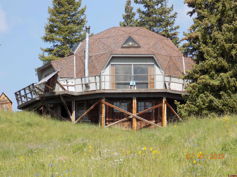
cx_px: 118
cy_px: 88
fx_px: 1486
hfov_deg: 9.1
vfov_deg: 6.8
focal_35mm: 217
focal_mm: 38.6
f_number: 5.5
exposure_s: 1/250
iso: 80
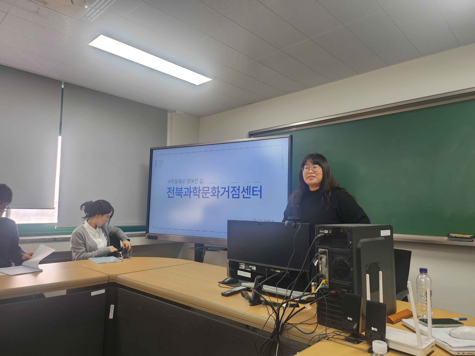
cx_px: 238
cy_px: 178
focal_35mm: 24
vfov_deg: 56.8
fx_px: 329
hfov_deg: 71.6
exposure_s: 1/120
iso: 160
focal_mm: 5
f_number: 1.8
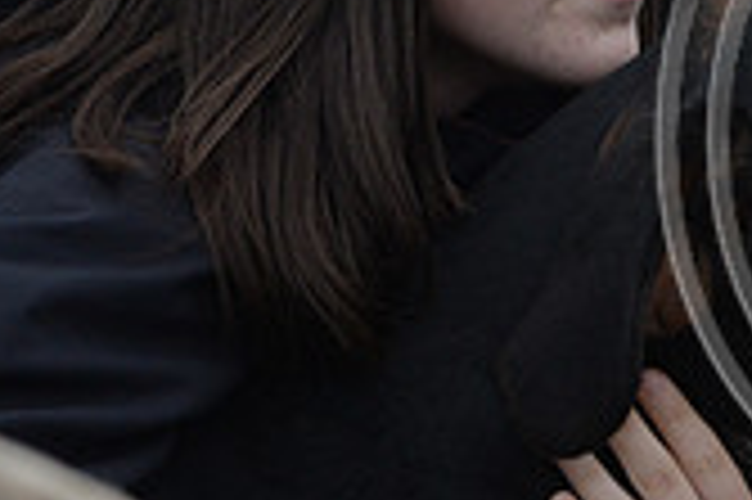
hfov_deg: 3.0
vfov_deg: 2.0
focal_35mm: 693
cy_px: 77
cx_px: 1072
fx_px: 14462
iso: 1600
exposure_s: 1/800
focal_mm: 200
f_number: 2.8
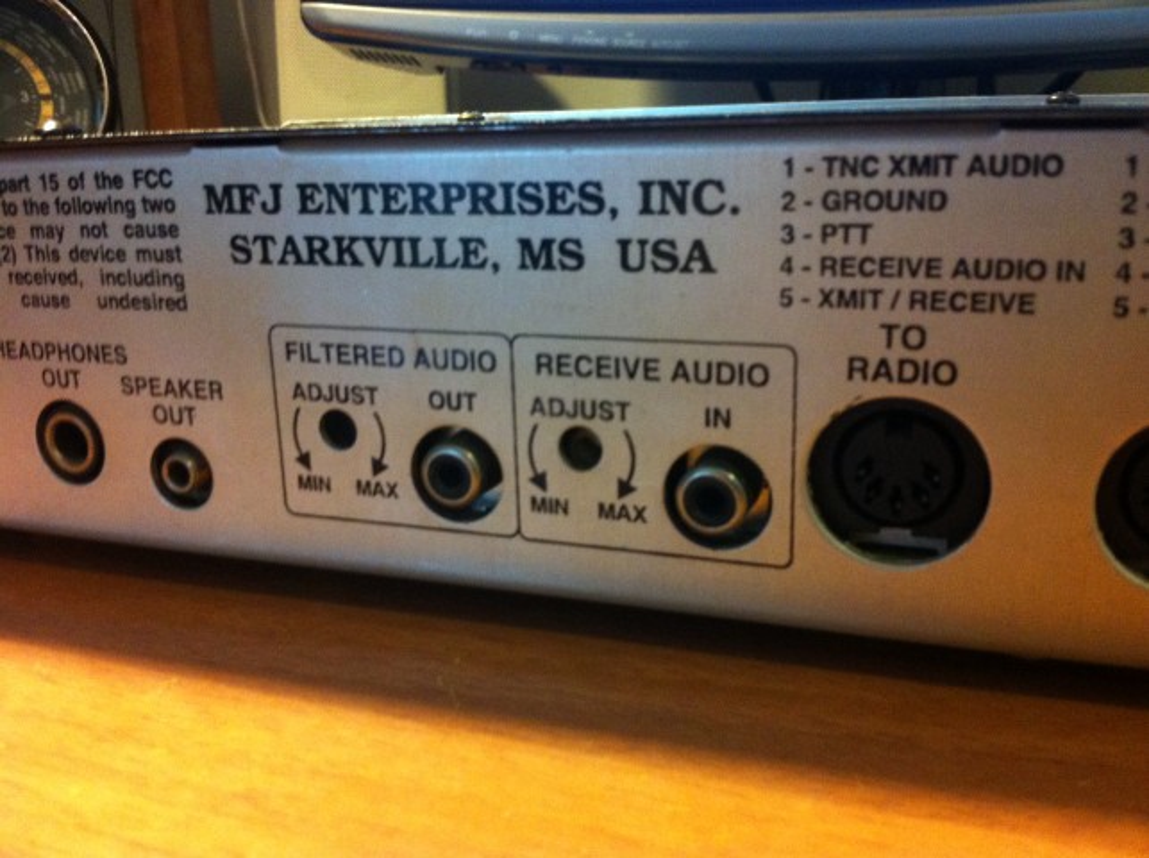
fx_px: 1160
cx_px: 574
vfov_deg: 40.6
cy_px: 429
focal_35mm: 35
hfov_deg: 52.7
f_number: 2.8
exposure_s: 1/17
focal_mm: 3.85
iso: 400
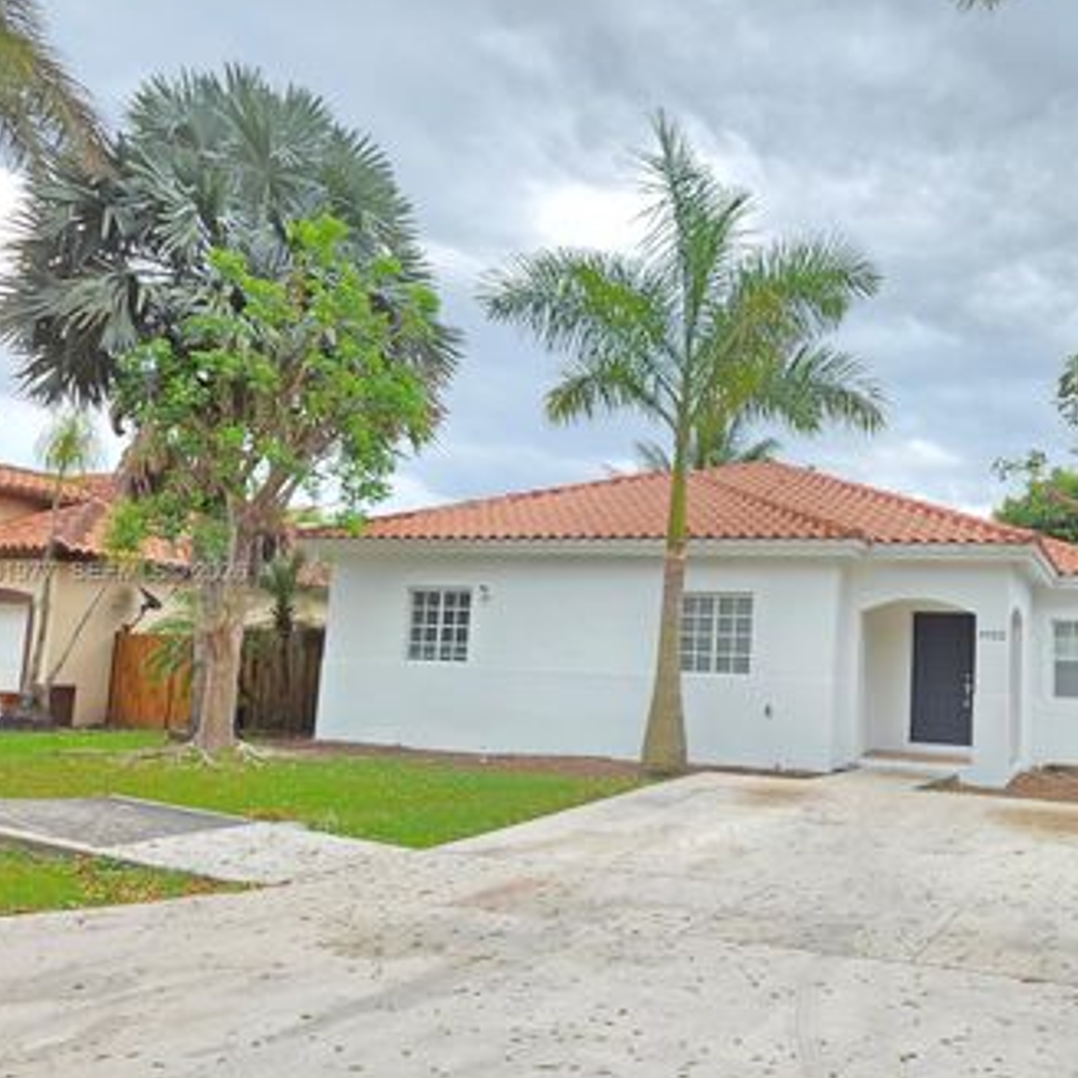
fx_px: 1092
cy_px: 574
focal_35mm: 31
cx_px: 749
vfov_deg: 52.5
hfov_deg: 51.2
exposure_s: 1/705
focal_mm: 5.4
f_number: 1.8
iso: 80
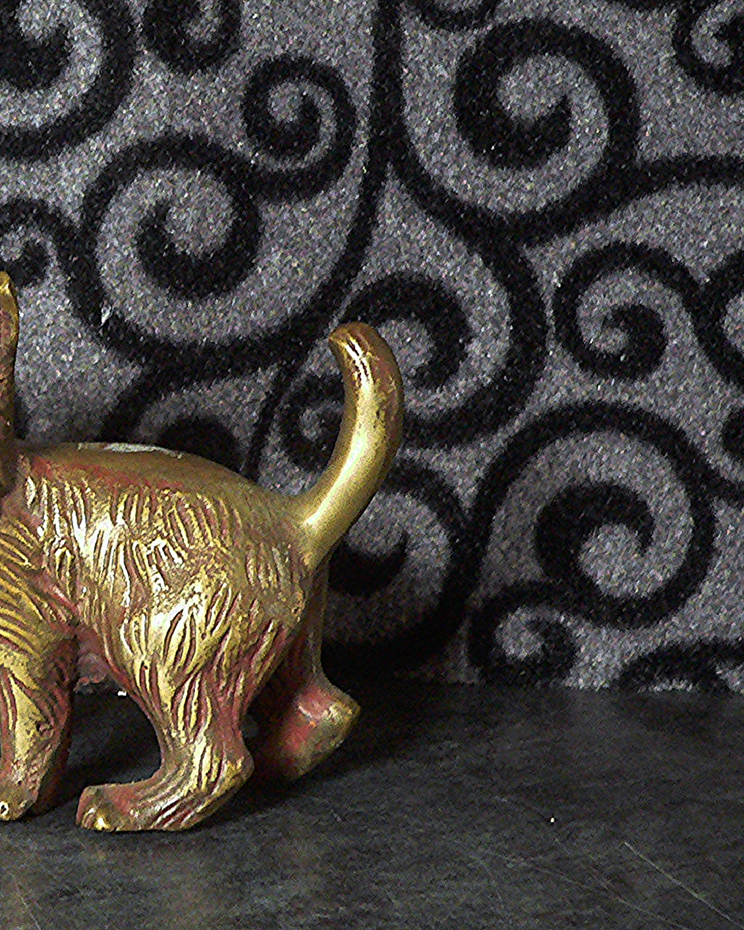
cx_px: 78
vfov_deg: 36.7
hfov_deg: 28.6
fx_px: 1404
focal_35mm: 51
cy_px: 460
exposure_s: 1/6
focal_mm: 6
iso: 400
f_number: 2.8
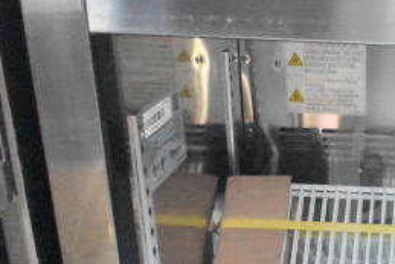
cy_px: 254
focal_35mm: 74
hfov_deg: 24.9
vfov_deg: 18.0
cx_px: 459
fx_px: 814
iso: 25600
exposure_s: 1/25
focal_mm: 21
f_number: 3.8
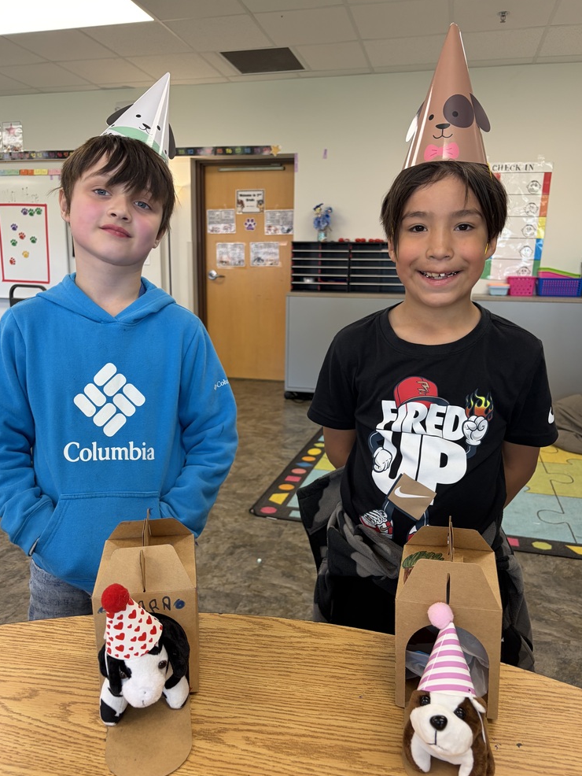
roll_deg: -0.4
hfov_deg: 51.4
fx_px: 605
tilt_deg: -12.3
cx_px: 287
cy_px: 399
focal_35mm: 27
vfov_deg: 65.3
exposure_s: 1/60
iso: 80
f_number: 1.6
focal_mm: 5.96
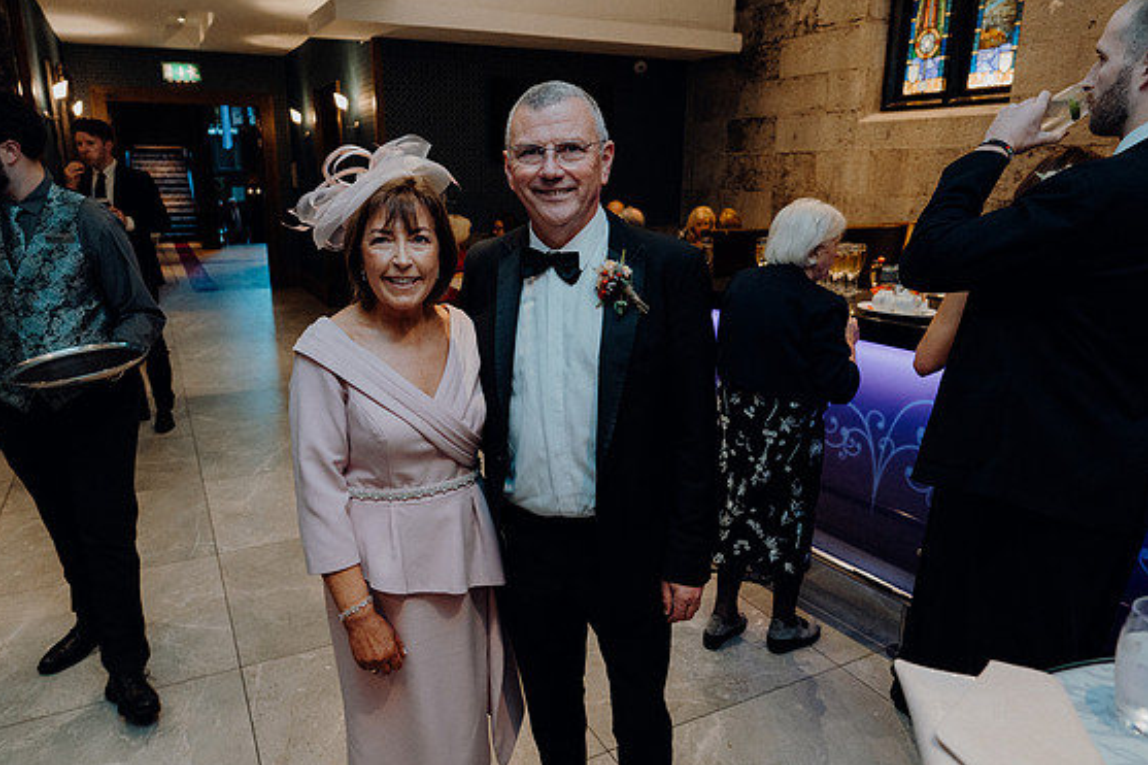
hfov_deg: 71.5
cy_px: 395
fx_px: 797
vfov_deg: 51.2
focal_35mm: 25
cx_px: 554
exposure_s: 1/125
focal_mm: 24
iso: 3200
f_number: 3.5
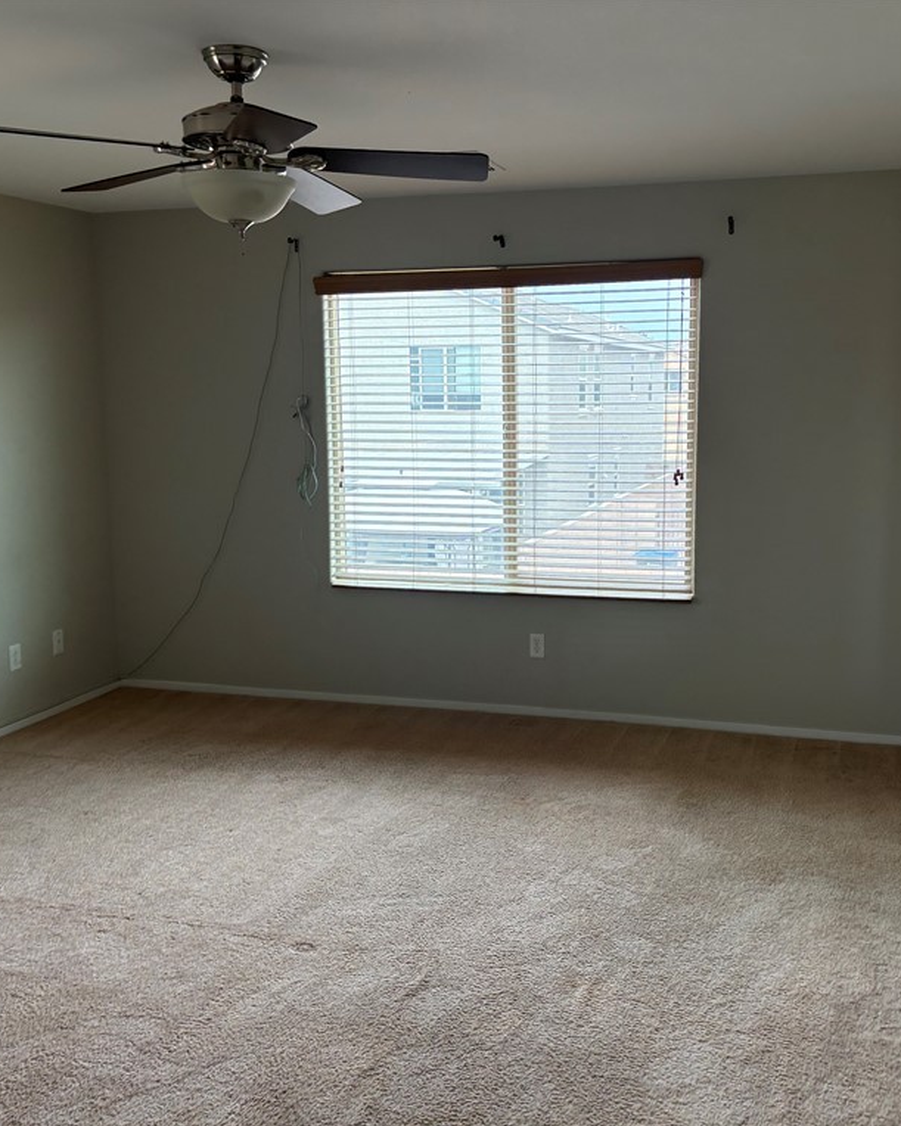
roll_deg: +0.6
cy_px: 563
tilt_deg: -2.9
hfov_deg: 43.2
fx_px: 1134
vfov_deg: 52.9
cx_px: 522
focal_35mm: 34
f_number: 1.6
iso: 100
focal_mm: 5.96
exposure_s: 1/121
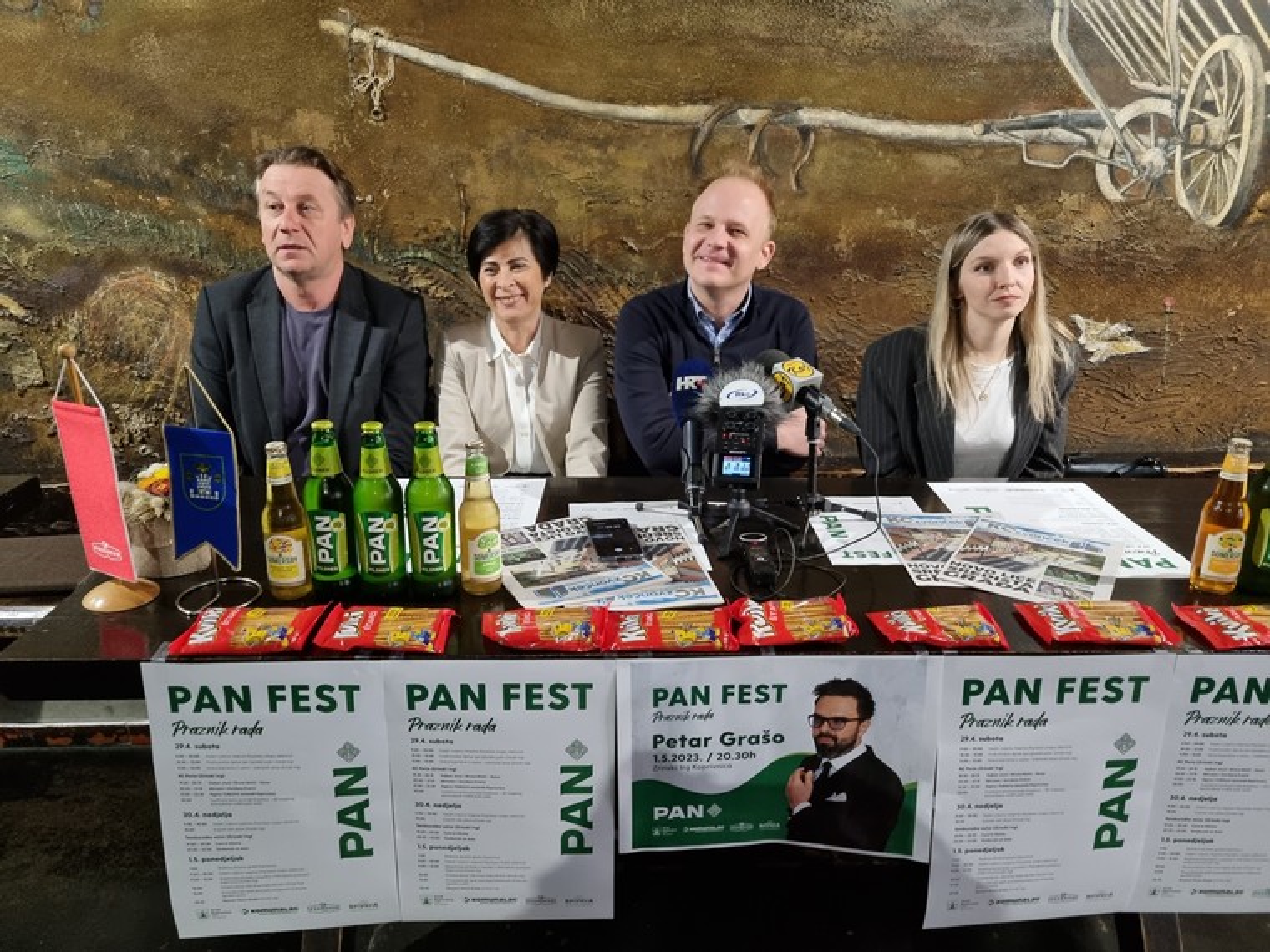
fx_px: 954
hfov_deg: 67.3
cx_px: 635
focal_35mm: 26
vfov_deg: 53.1
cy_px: 476
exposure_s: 1/50
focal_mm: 5.4
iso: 800
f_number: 1.8
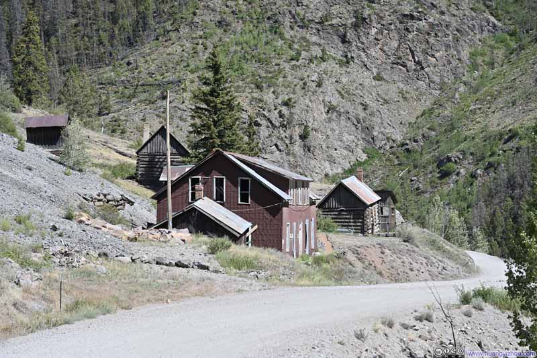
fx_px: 1790
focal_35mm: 120
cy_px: 179
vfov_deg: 11.4
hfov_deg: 17.1
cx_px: 268
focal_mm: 120
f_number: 6.3
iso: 64
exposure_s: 1/500
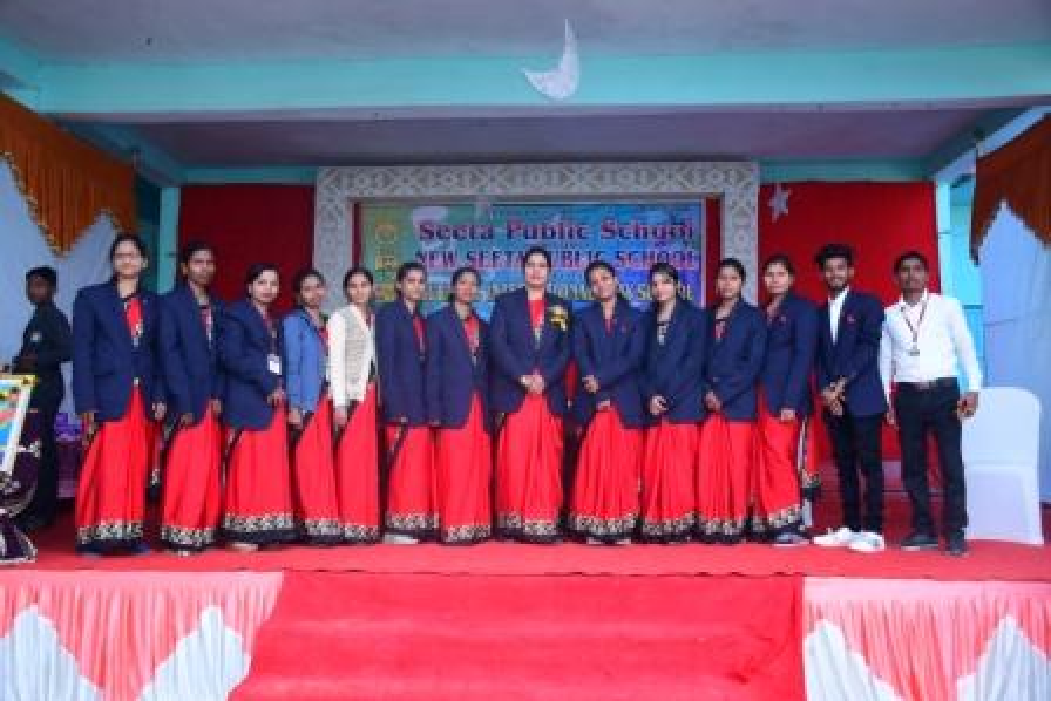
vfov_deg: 38.9
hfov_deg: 55.8
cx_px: 526
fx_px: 993
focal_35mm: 34
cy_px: 350
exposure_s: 1/250
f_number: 4
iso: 400
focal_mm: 23
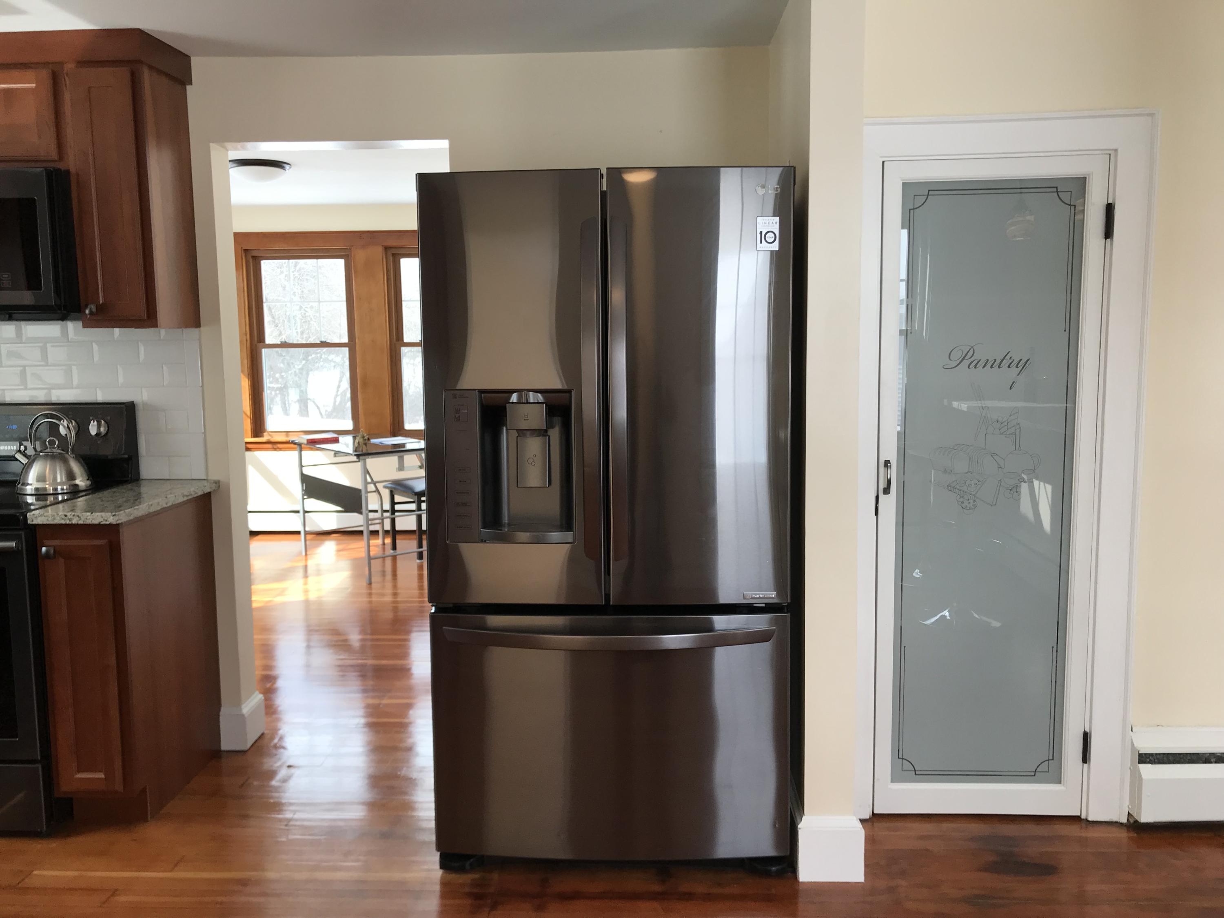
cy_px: 459
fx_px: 990
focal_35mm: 28
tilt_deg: -8.4
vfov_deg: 49.7
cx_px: 612
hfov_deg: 63.4
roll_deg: +1.4
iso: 20
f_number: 1.8
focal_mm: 3.99
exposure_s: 1/182
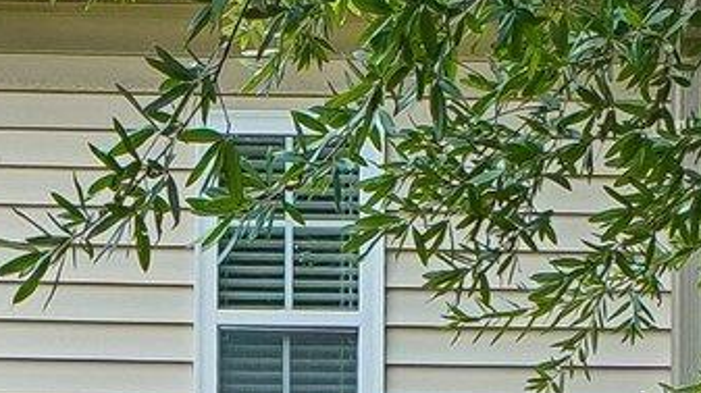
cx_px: -160
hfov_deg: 12.2
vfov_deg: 7.0
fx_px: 3195
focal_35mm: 172
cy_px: 506
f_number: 8
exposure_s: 1/200
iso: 400
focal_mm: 18
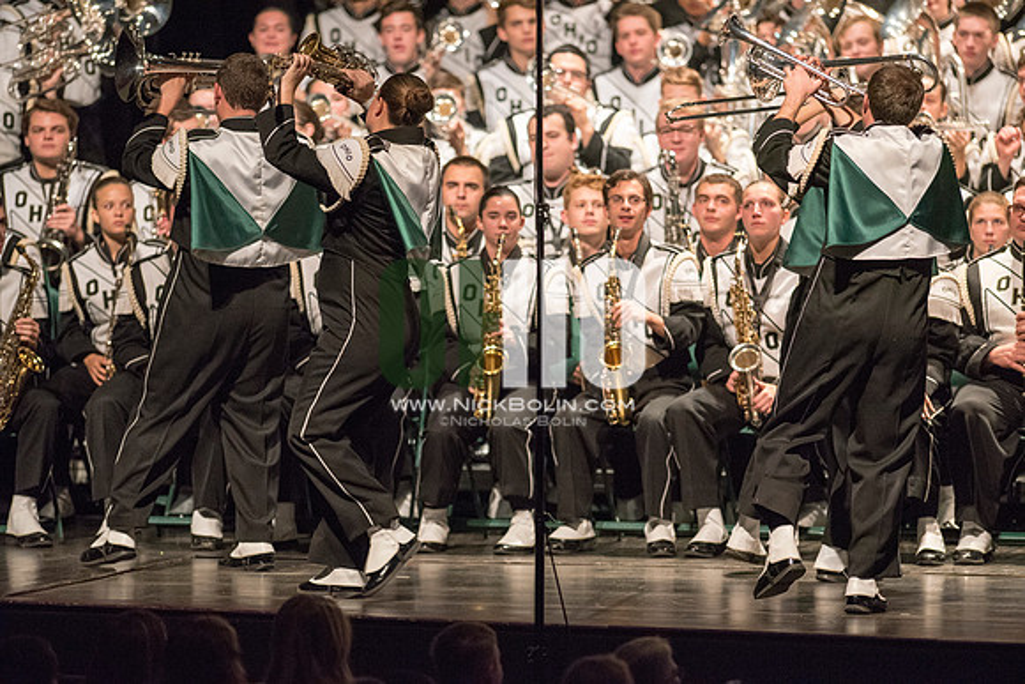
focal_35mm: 300
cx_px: 512
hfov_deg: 6.9
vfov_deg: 4.6
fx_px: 8543
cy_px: 342
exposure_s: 1/500
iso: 4000
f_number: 2.8
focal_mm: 300
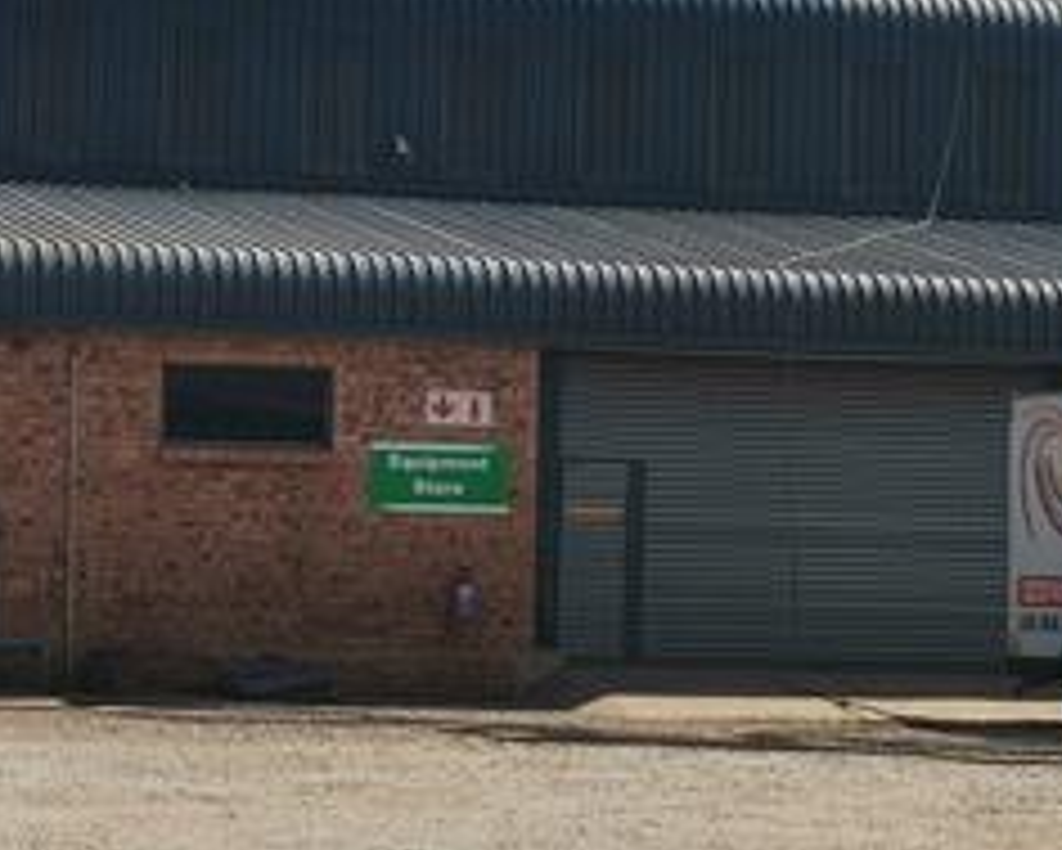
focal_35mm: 175
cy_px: 70
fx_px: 5503
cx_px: 562
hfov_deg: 11.0
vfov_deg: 8.8
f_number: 1.8
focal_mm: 4.75
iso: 50
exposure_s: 1/3096
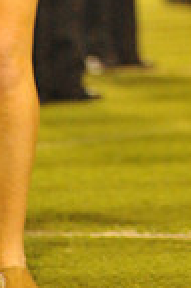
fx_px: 6485
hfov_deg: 1.7
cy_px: -290
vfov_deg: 2.5
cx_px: 300
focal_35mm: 813
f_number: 5
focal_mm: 200
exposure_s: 1/200
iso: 6400
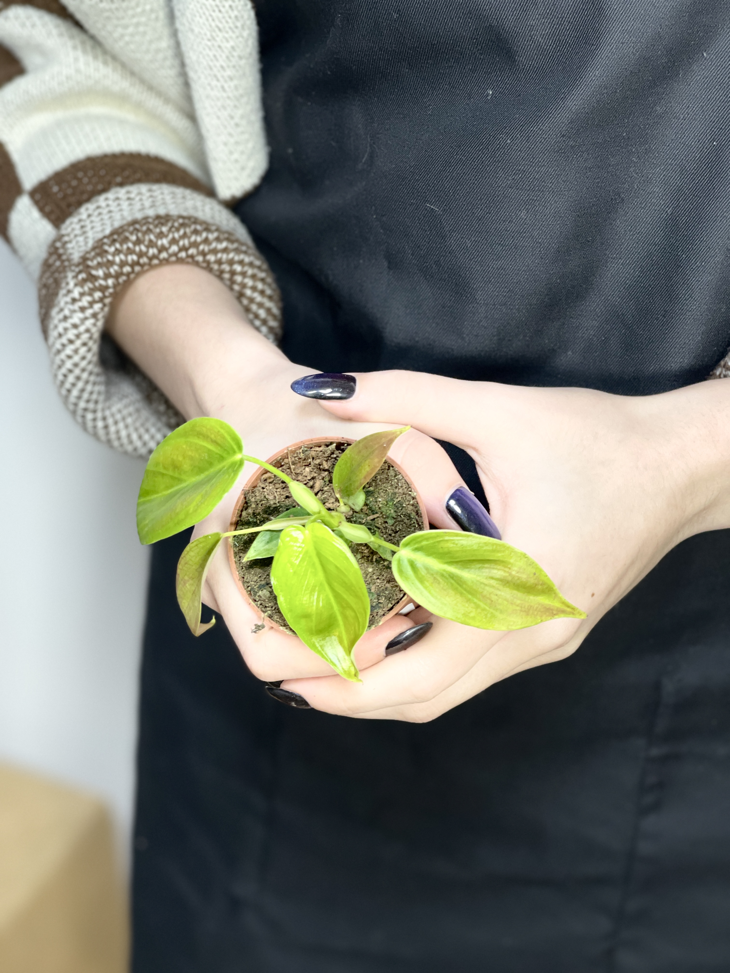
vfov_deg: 30.3
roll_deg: +1.8
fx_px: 1800
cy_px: 486
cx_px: 365
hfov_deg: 22.9
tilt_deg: -36.0
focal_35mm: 64
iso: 160
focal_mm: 7.5
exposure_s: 1/50
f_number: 2.2
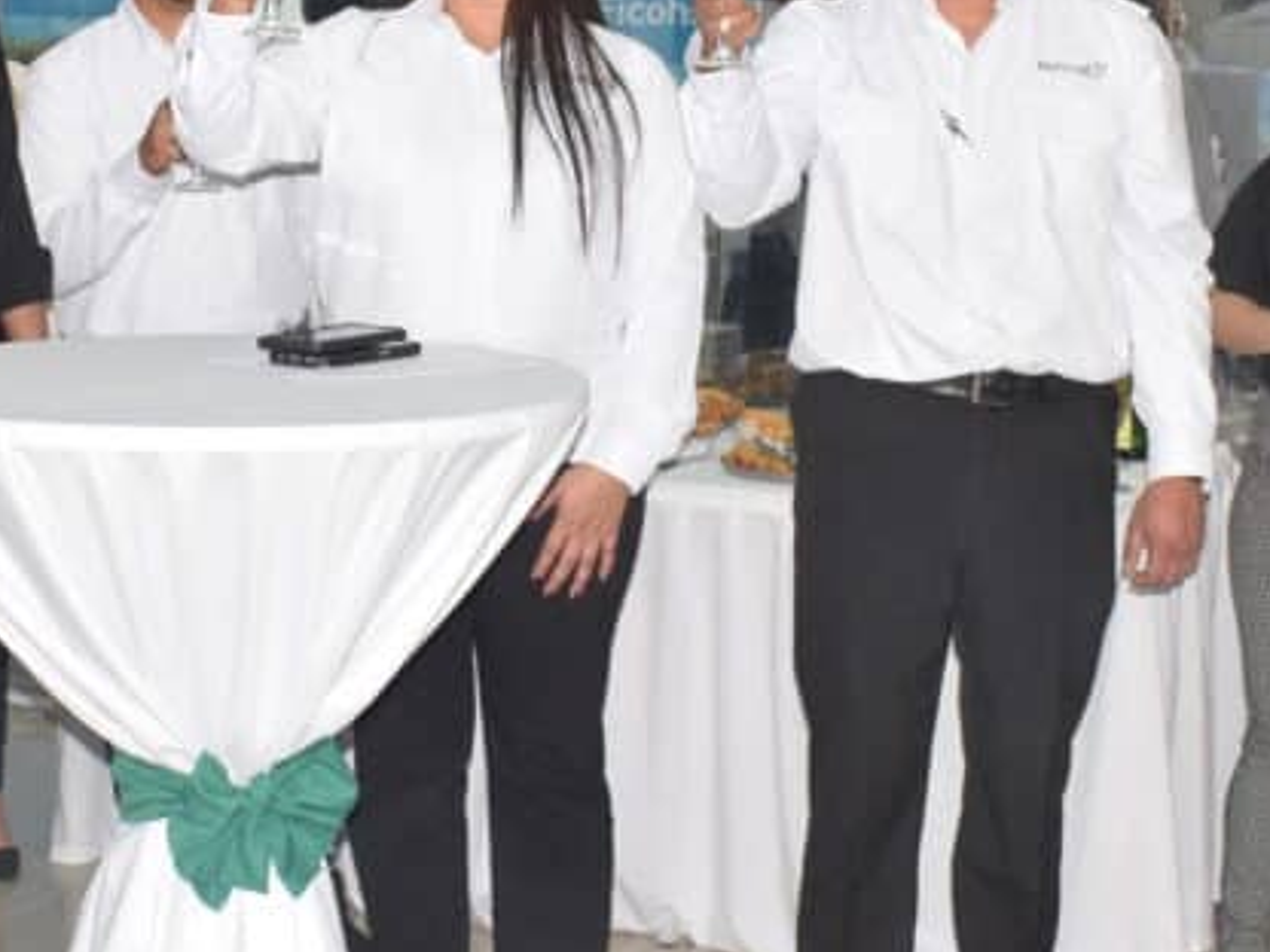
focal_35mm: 75
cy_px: 307
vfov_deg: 19.6
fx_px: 2752
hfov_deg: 25.9
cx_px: 440
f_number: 9
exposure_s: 1/200
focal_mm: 20
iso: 1000
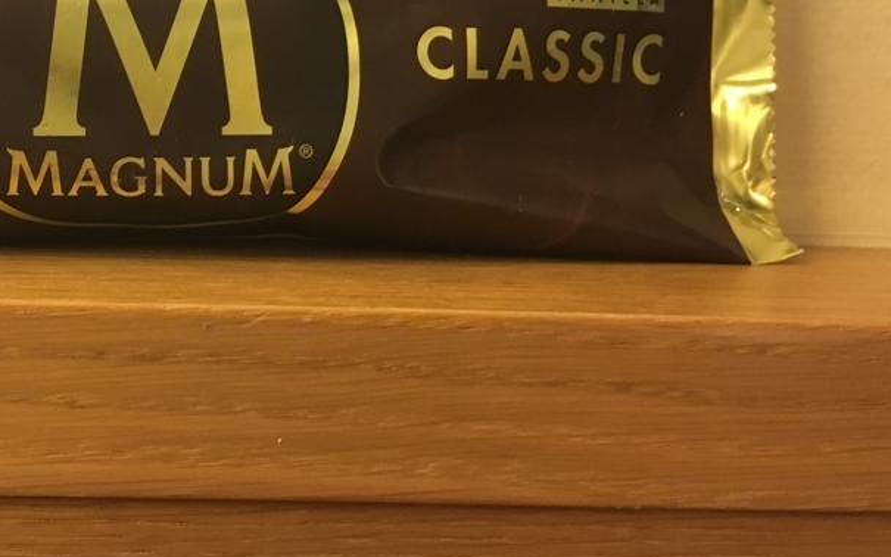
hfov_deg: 37.8
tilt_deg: -3.7
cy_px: 130
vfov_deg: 24.5
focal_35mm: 52
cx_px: 211
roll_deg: -1.6
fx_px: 1263
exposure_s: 1/25
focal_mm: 4.15
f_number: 2.2
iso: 200
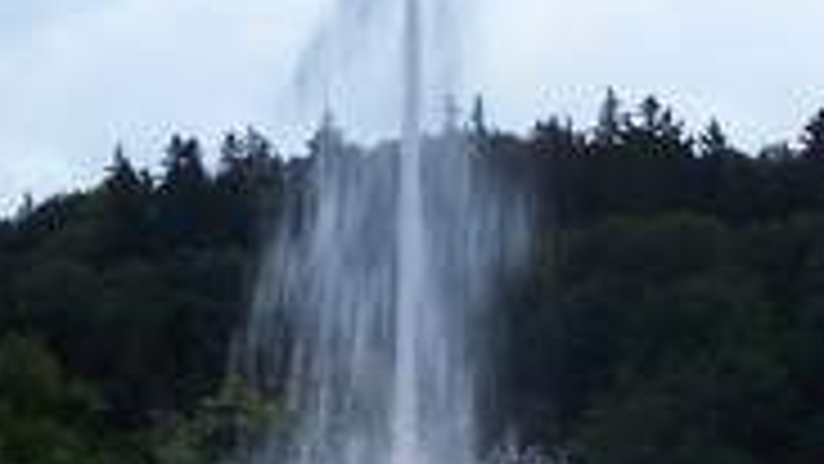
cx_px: 248
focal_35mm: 141
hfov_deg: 15.2
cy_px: 590
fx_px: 3081
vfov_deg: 8.5
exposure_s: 1/30
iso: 200
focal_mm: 7.8
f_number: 2.8
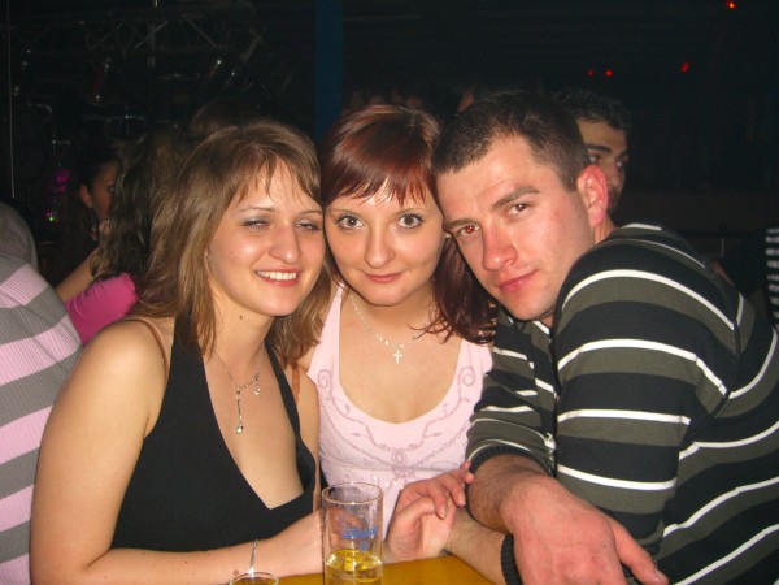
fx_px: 855
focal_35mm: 38
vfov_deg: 37.7
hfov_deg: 49.0
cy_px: 292
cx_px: 390
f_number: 2.8
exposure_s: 1/60
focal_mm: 7.9
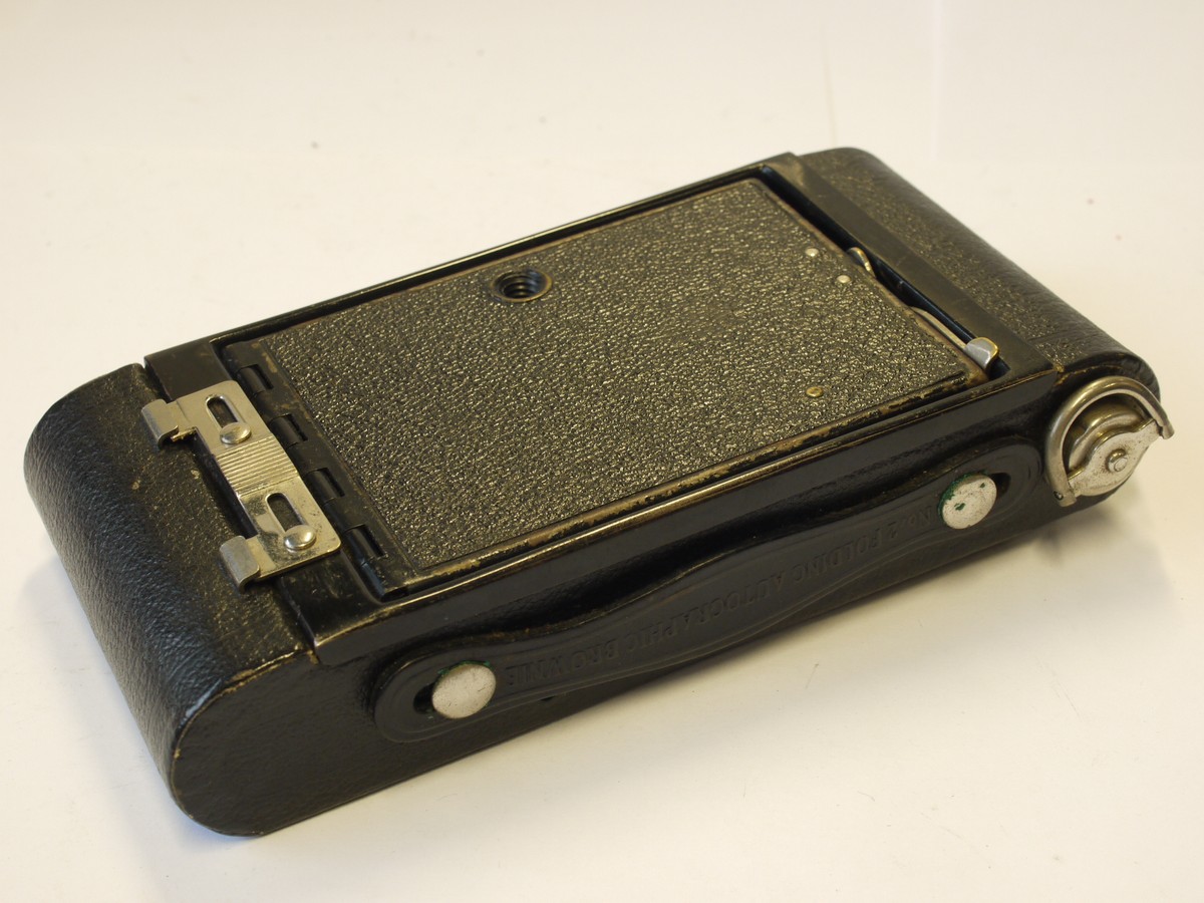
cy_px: 452
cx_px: 602
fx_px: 2087
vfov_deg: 24.4
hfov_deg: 32.2
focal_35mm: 60
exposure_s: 1/13
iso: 400
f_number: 9
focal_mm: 30
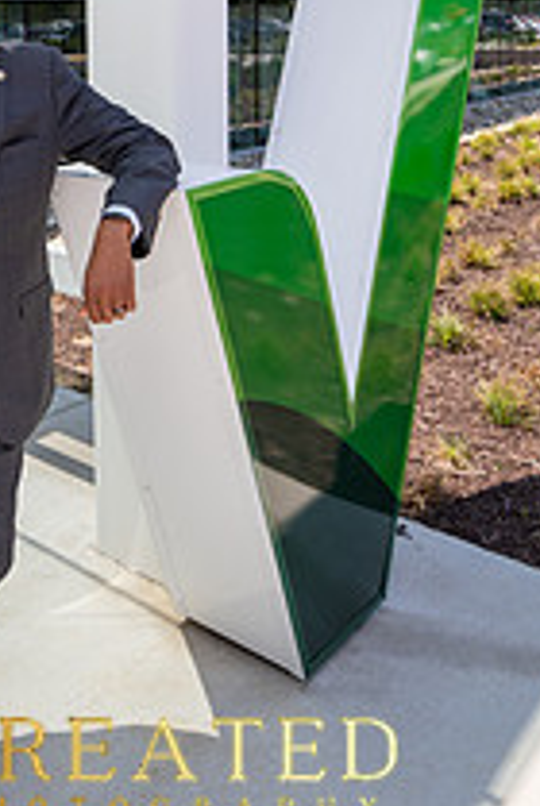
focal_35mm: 43
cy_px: 89
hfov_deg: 29.7
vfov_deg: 41.9
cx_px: 31
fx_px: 964
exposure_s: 1/400
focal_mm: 20
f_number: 4.5
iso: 64
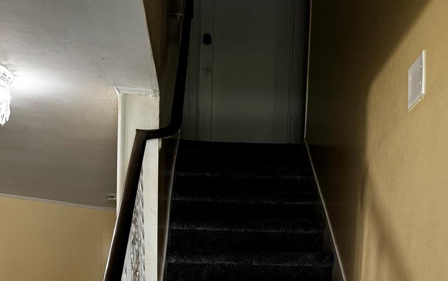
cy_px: 351
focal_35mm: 45
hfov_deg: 44.3
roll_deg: -1.6
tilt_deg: -2.6
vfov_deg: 25.3
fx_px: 550
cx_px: 237
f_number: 1.78
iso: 250
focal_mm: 6.76
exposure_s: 1/60
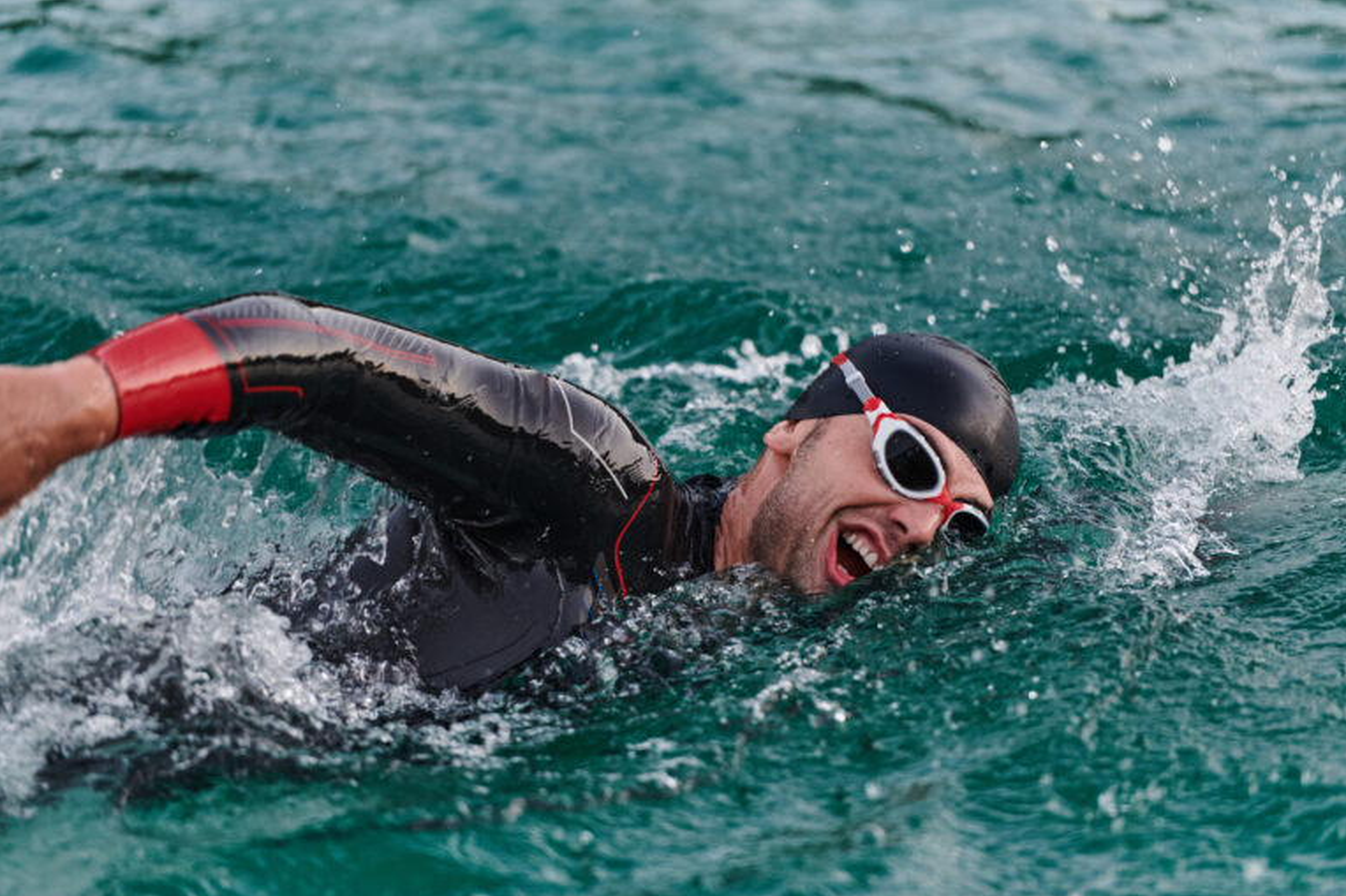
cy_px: 449
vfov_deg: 6.8
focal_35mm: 201
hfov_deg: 10.2
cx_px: 673
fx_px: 7513
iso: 1000
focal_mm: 200
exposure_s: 1/500
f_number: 2.8
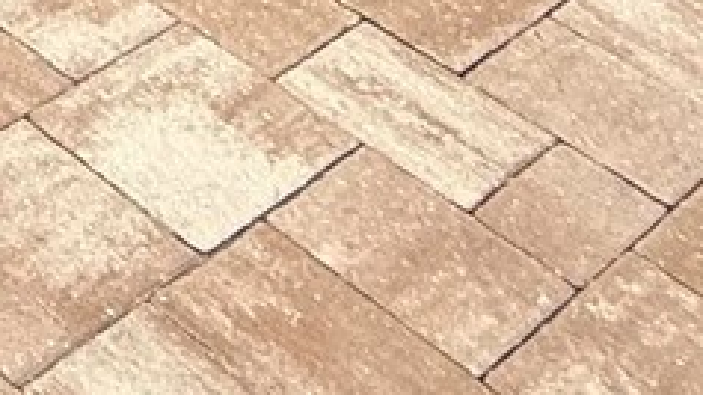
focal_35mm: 103
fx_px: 1919
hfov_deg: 15.0
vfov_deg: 7.9
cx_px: -857
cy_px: -1146
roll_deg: -1.8
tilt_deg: -5.9
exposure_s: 1/876
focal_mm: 2.22
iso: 50
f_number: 2.2
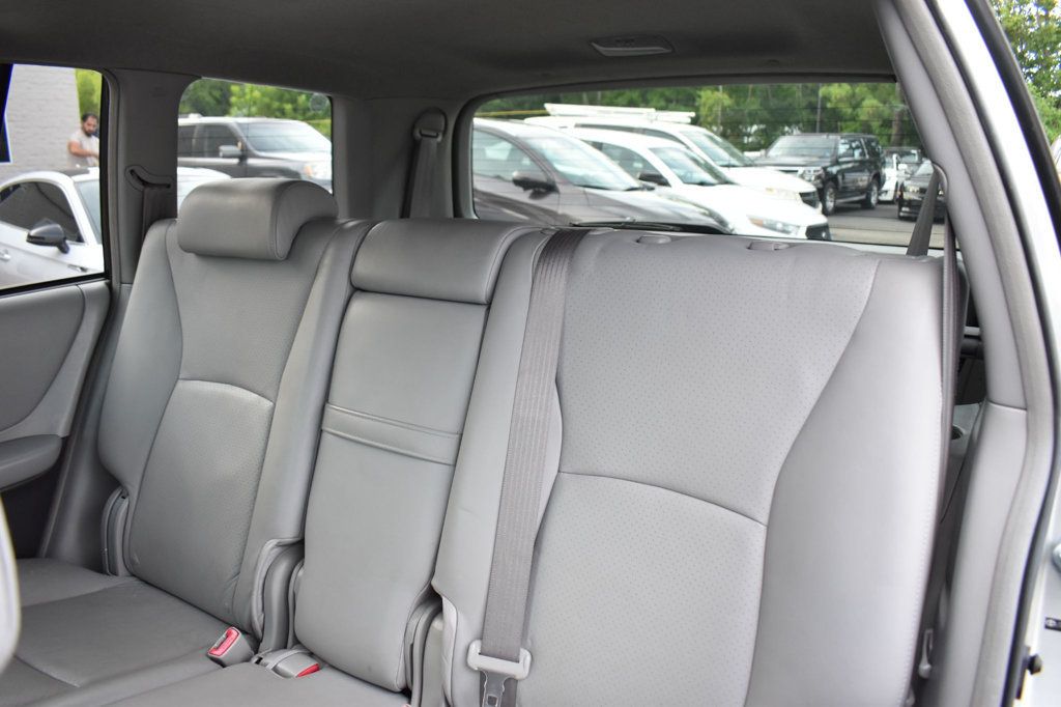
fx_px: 795
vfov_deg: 47.9
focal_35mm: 27
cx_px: 530
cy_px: 354
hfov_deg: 67.4
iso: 800
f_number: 4.5
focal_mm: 18
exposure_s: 1/125
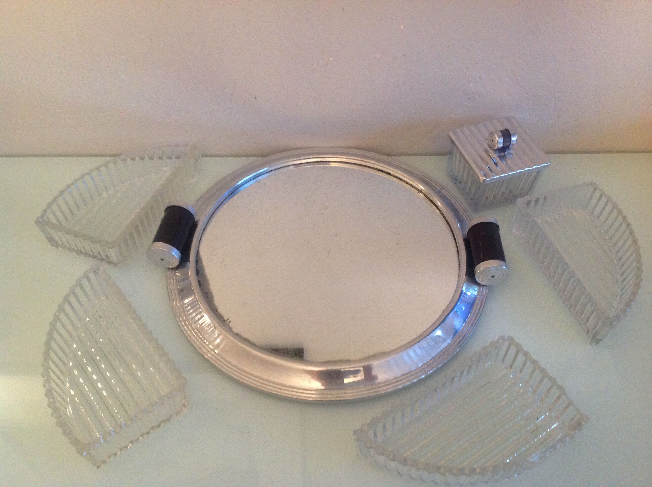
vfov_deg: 40.6
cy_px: 244
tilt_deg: -49.5
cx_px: 326
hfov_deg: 52.7
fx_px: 658
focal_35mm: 35
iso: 400
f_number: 2.4
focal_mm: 4.28
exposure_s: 1/17
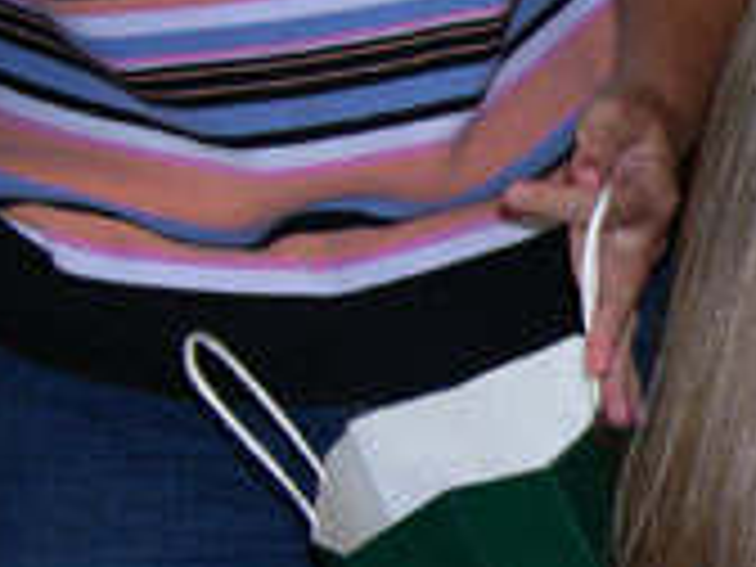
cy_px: 326
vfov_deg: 13.1
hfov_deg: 16.5
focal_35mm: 113
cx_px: 963
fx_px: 2468
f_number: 2.8
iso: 100
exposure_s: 1/60
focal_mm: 8
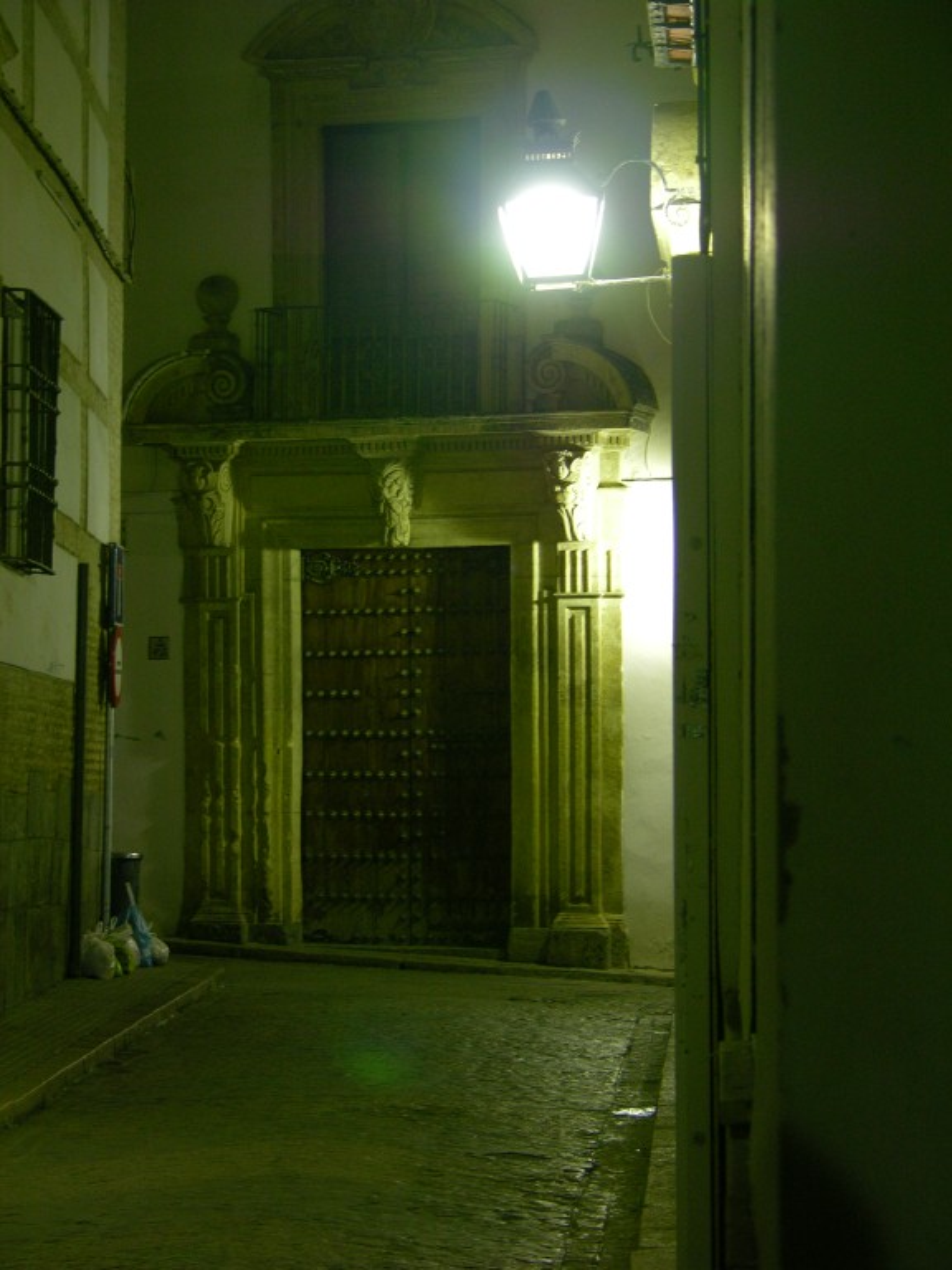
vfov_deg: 19.6
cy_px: 635
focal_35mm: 100
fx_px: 3667
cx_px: 476
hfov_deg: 14.8
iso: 169
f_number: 3.6
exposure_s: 1.01
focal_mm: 25.4
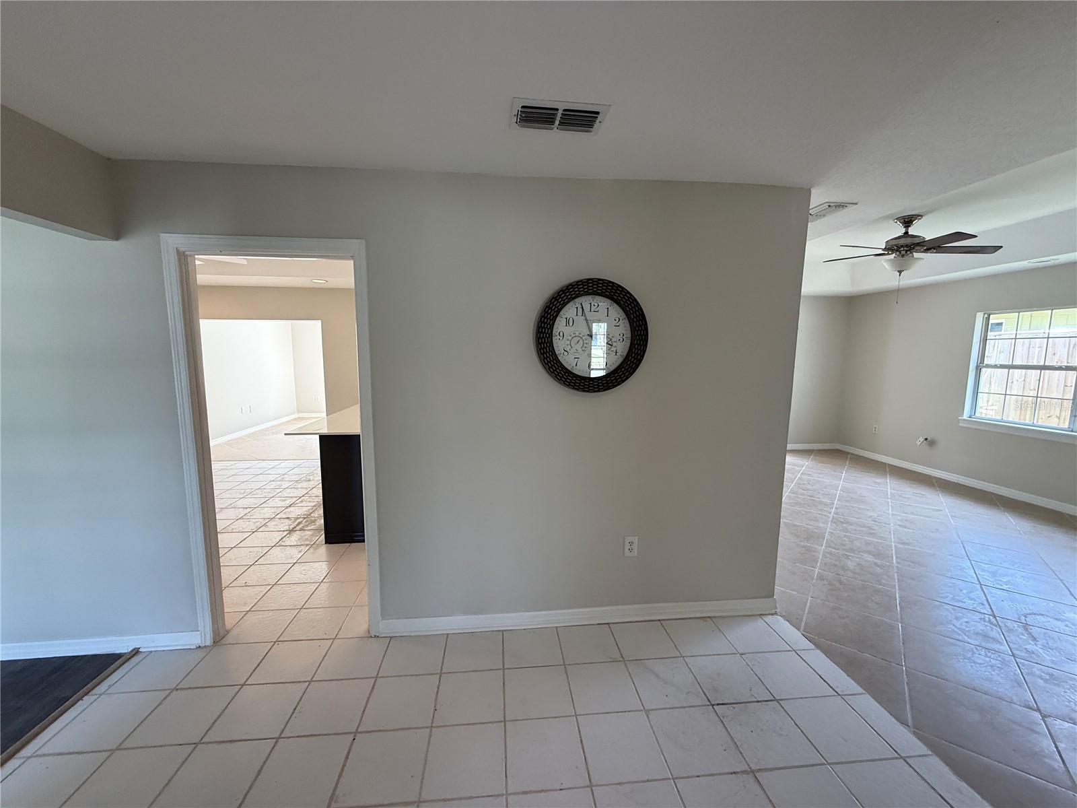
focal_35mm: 14
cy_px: 404
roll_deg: -0.2
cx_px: 538
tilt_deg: -6.2
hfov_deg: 102.1
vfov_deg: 85.7
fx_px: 436
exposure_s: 1/120
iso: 125
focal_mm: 2.22
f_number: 2.2
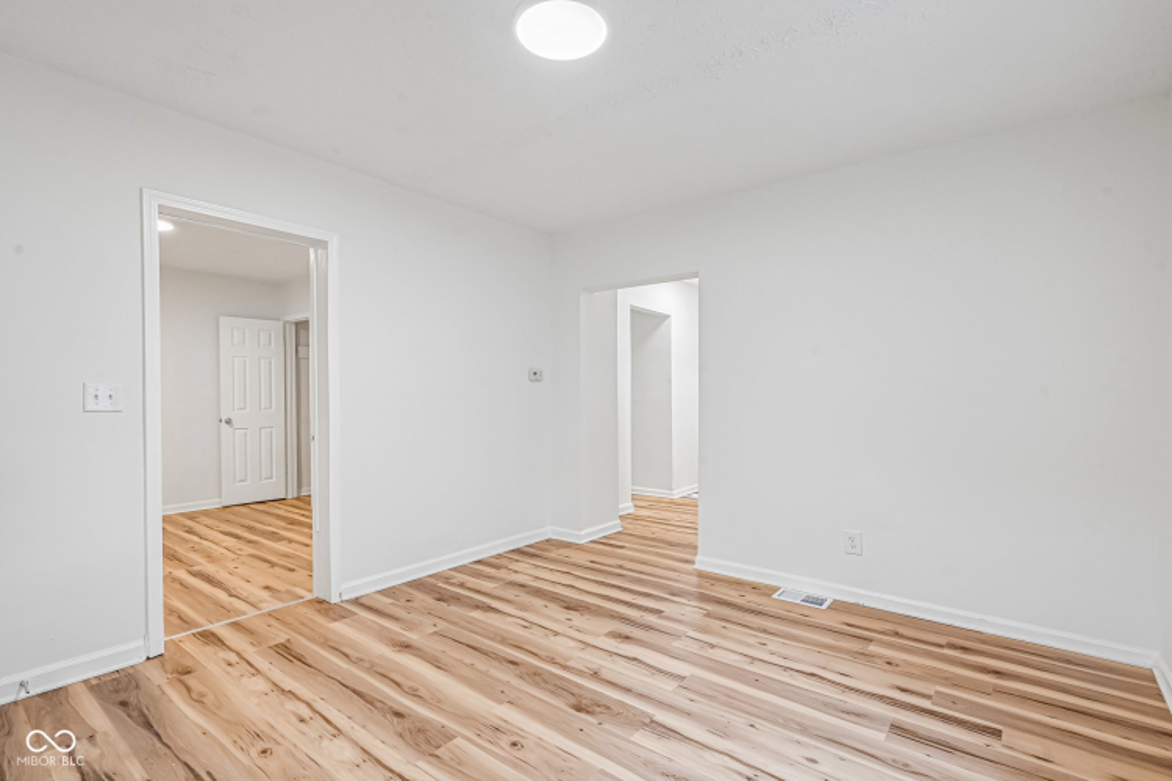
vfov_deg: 73.7
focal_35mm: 16
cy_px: 390
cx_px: 586
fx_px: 521
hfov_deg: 96.7
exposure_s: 1/13
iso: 400
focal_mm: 16
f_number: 8
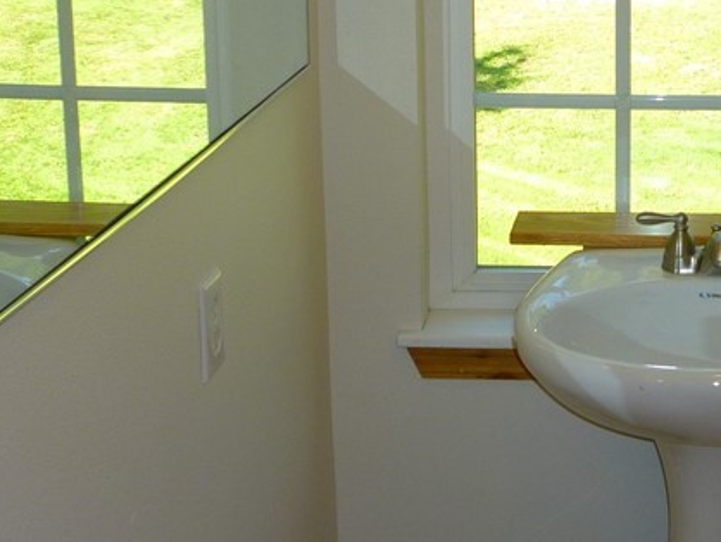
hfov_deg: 26.4
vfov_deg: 20.3
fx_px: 1480
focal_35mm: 71
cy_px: 55
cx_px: 655
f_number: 3.3
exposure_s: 1/100
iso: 100
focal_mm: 5.2
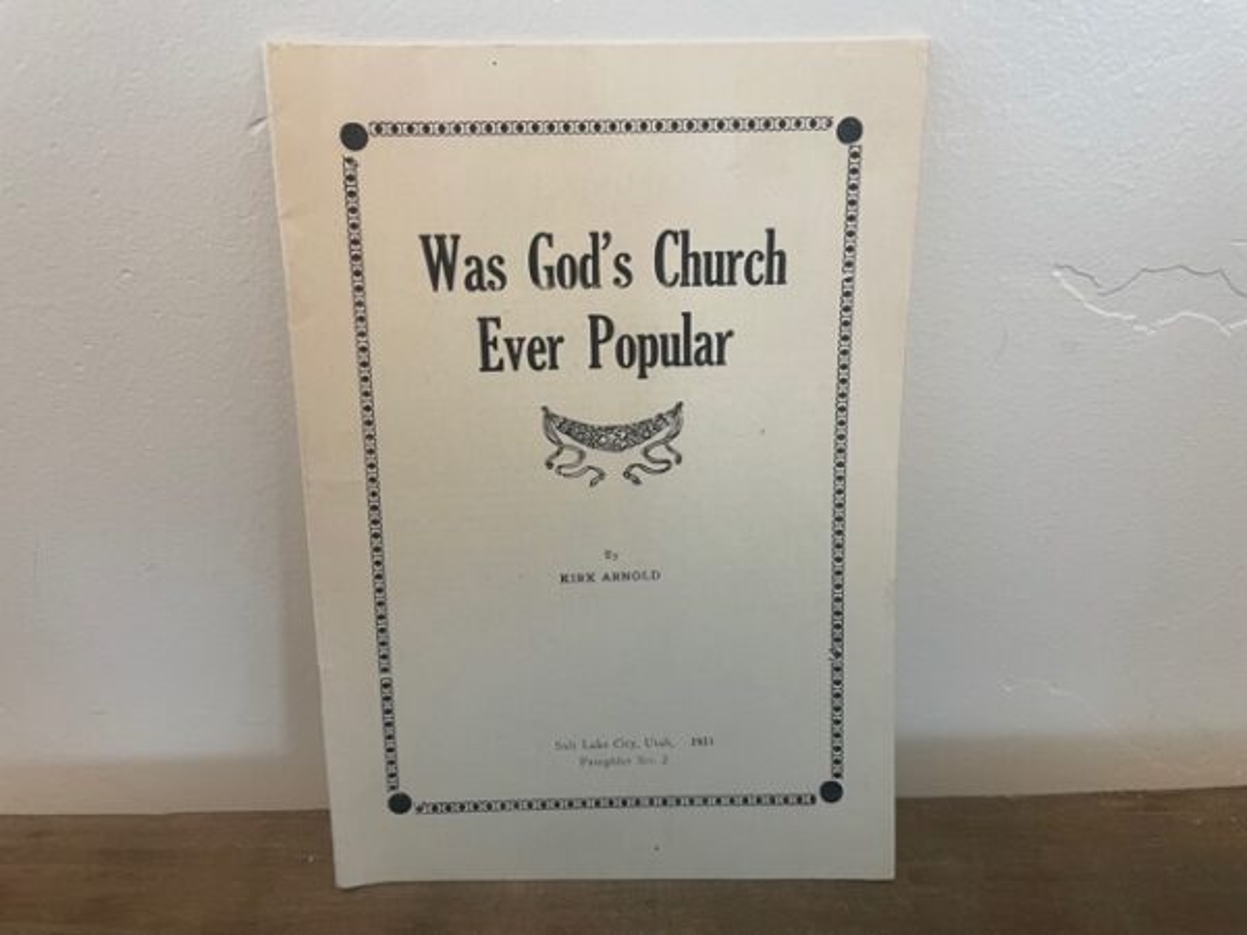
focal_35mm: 26
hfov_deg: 67.3
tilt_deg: -27.0
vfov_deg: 53.1
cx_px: 624
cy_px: 468
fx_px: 937
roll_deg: +1.2
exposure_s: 1/60
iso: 125
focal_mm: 4.2
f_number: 1.6
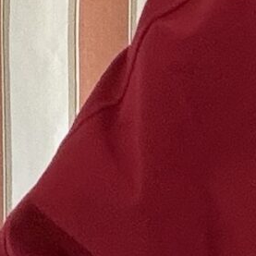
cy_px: 479
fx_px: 2050
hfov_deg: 6.6
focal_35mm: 245
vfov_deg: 6.9
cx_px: 709
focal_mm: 2.71
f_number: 1.9
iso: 160
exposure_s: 1/60
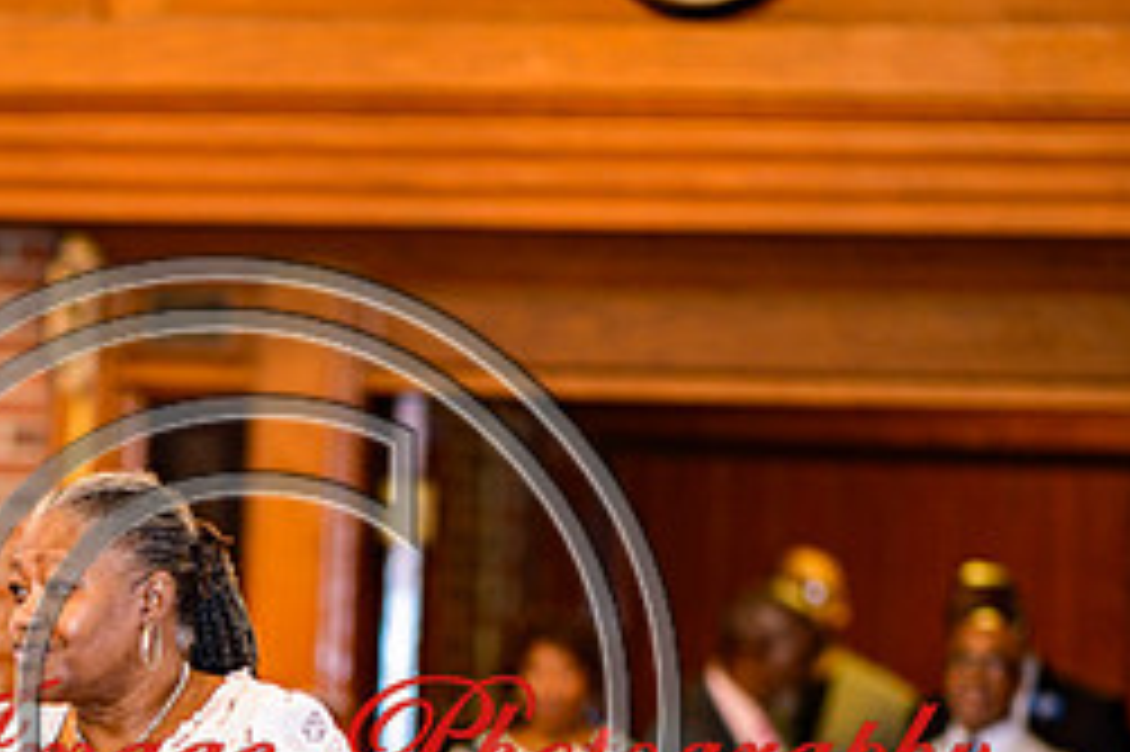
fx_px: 7622
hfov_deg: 8.5
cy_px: 750
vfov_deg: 5.6
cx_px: 216
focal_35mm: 243
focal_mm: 105
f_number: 1.4
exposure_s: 1/100
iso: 360
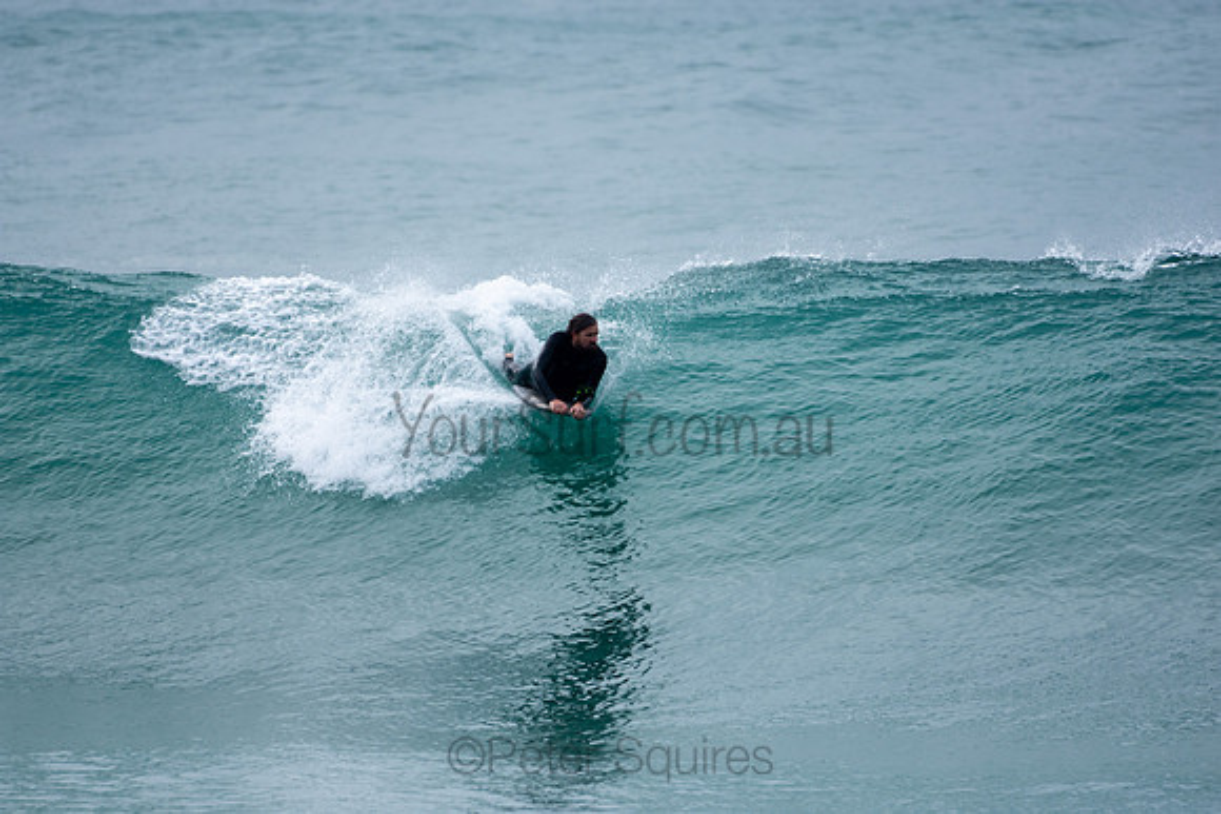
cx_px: 610
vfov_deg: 1.8
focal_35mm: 750
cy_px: 407
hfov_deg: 2.7
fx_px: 25442
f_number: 5.6
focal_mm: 500
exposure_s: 1/1250
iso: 280
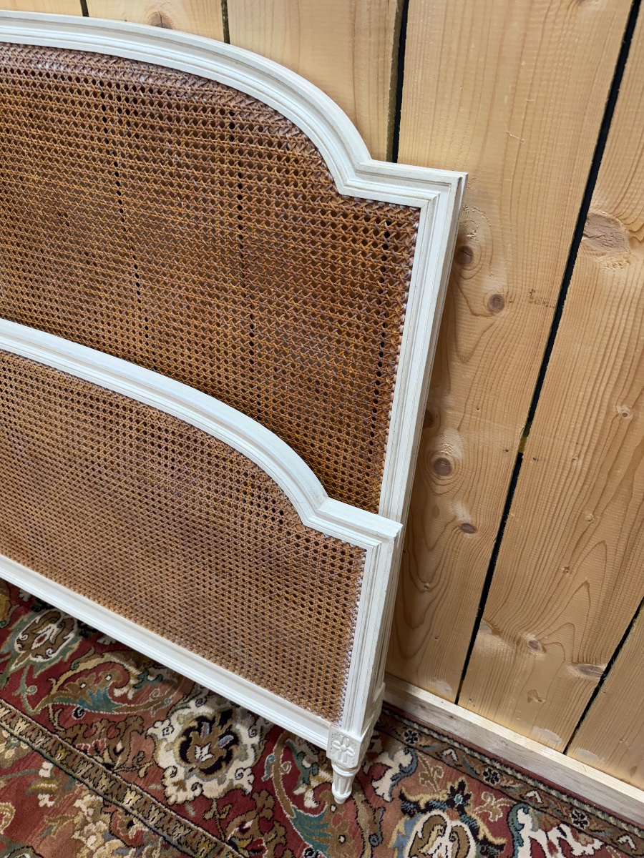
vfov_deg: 71.6
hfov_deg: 56.8
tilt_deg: -37.3
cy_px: 429
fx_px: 595
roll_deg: -0.7
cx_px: 322
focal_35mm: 24
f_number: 1.78
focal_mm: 6.76
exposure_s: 1/100
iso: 200
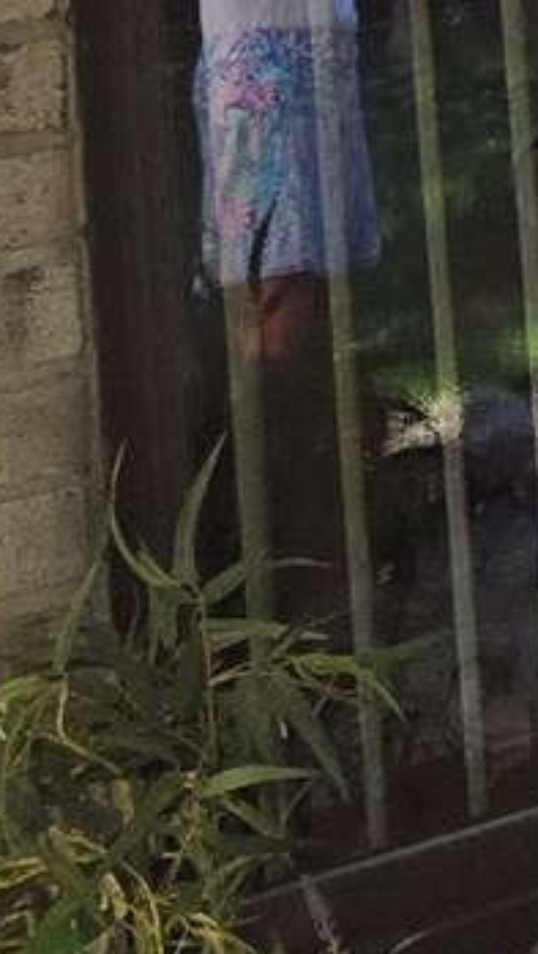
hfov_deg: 10.4
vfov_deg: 21.6
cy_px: -459
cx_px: 1622
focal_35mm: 83
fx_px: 2099
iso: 32
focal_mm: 2.2
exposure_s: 1/353
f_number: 1.9
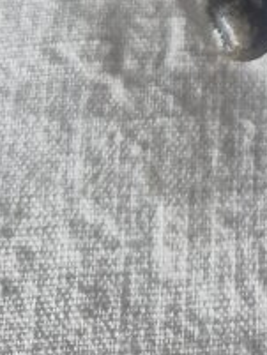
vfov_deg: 12.1
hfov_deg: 10.2
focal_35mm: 137
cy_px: -440
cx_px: 477
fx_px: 1407
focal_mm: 5.4
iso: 1250
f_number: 1.8
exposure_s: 1/100
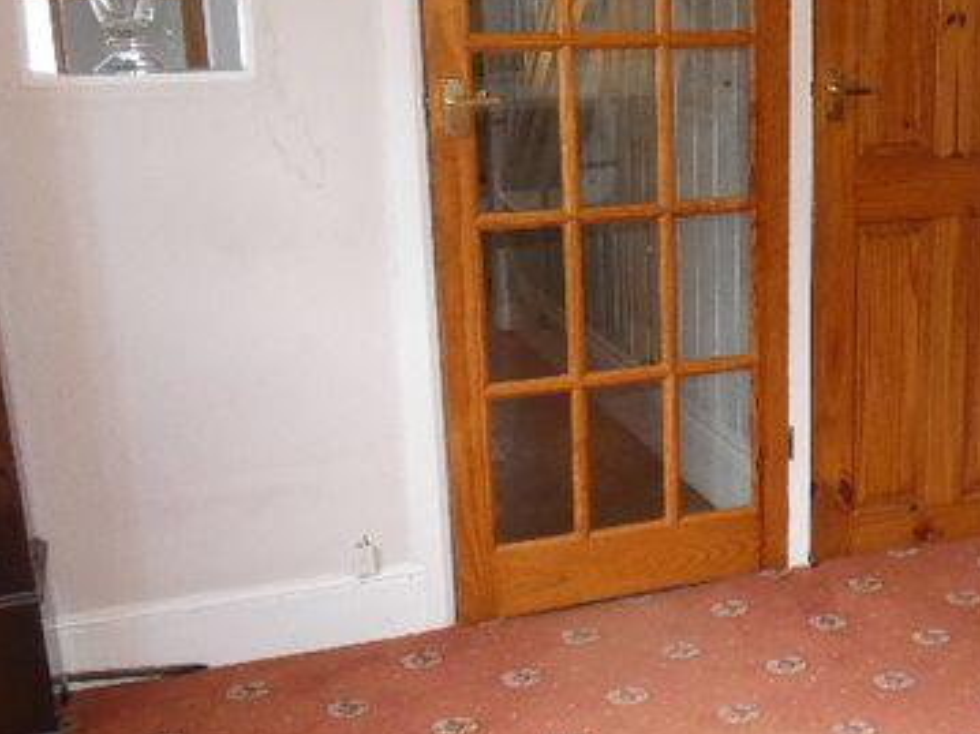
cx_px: 906
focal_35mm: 57
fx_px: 1613
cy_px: 398
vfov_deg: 25.6
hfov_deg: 31.9
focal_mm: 3.6
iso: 320
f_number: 2.8
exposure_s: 1/60
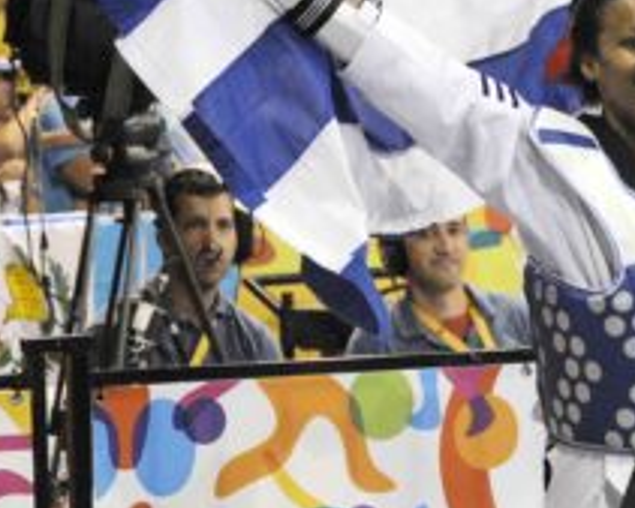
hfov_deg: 12.8
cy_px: 207
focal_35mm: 150
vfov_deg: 10.3
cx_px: 497
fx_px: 2819
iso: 1600
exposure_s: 1/500
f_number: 4
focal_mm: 55
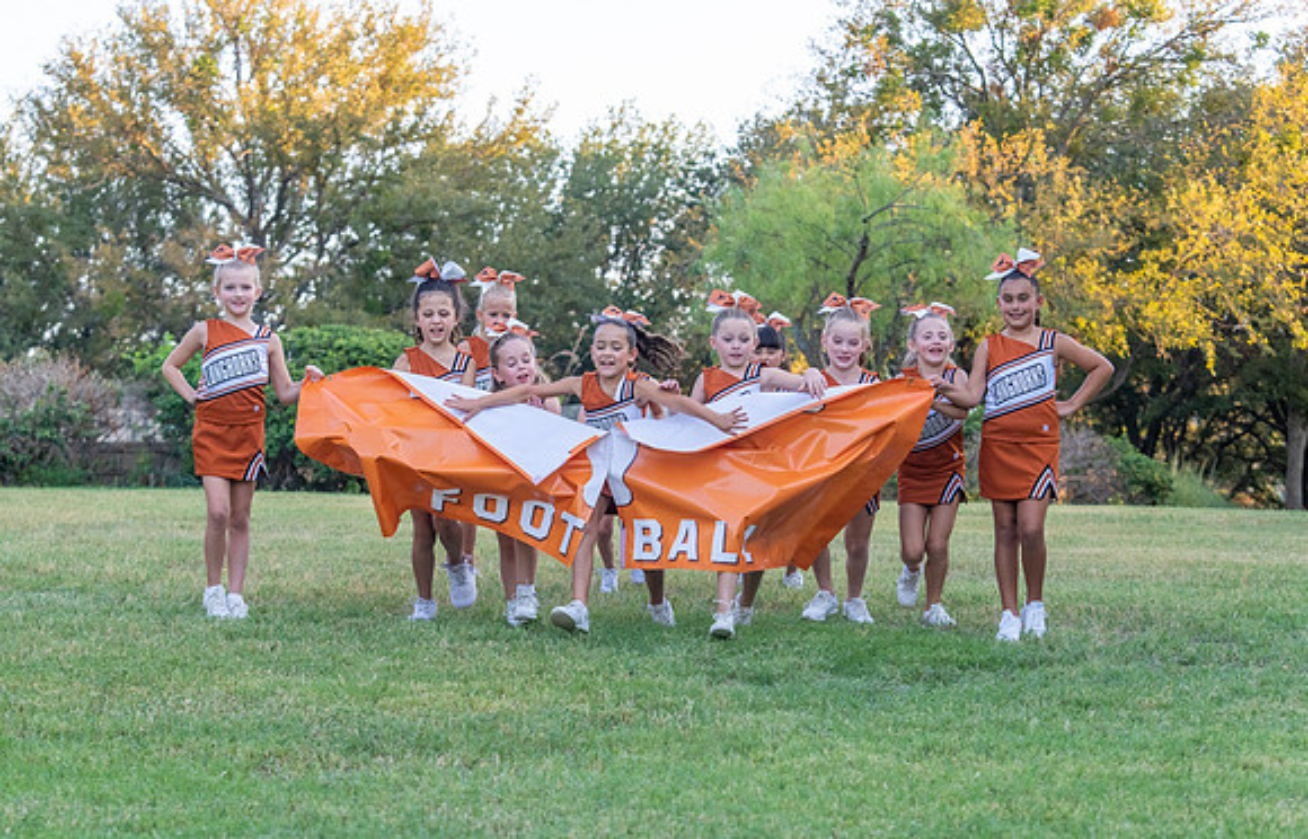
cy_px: 468
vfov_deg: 17.2
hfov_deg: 26.5
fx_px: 2773
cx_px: 601
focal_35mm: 77
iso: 1600
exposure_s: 1/1000
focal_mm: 70
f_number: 4
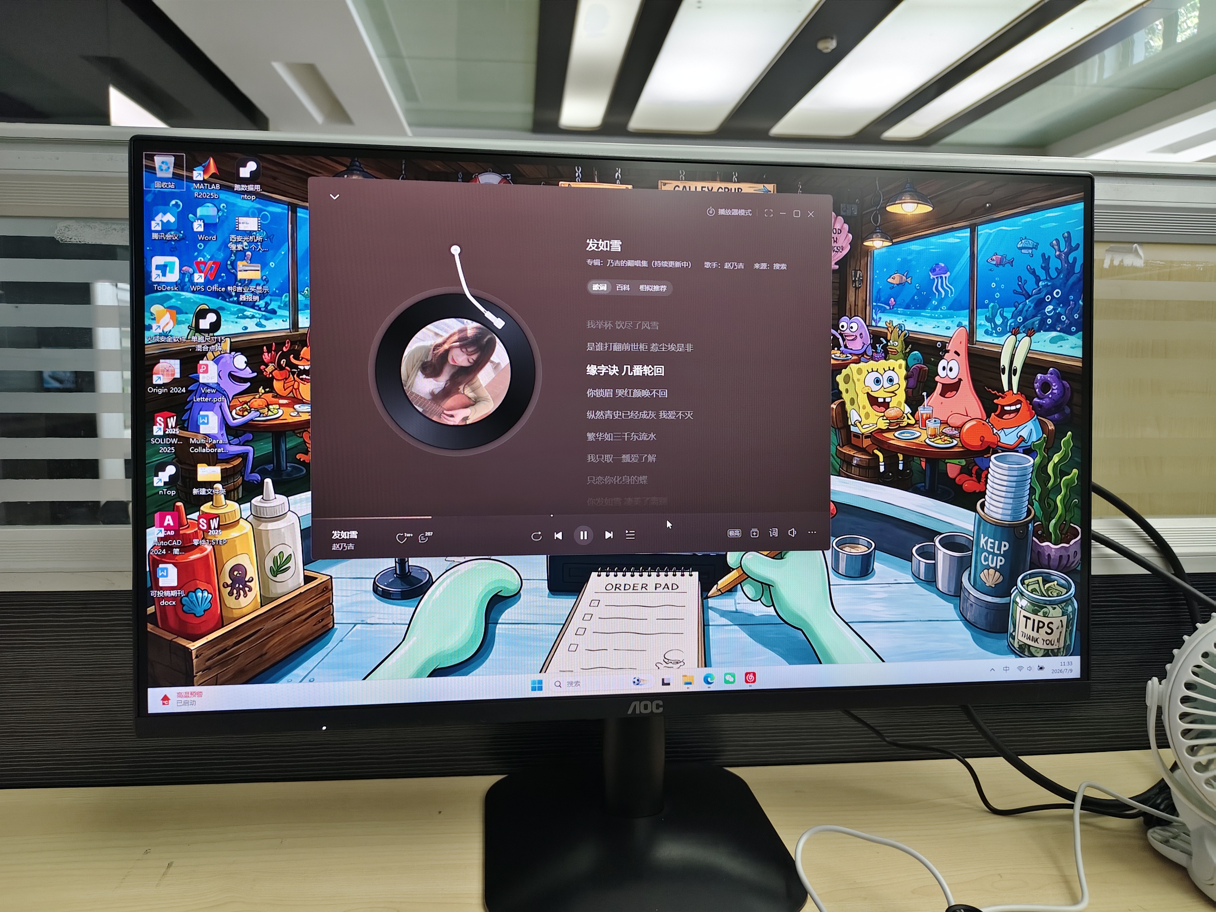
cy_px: 456
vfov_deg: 58.9
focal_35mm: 23
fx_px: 808
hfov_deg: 73.9
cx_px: 608
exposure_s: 1/100
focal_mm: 5.56
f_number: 1.88
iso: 80
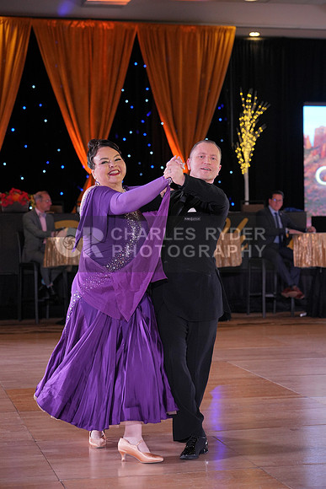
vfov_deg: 25.7
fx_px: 1072
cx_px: 163
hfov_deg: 17.3
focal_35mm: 79
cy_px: 244
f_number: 4
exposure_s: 1/400
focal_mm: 79
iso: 1600
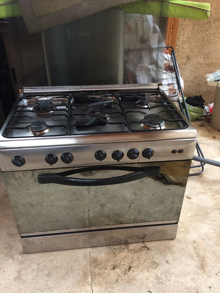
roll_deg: -0.5
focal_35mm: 29
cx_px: 110
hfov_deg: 48.2
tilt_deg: -30.8
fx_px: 246
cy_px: 146
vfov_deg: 61.7
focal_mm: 4.15
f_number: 2.2
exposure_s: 1/33
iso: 125
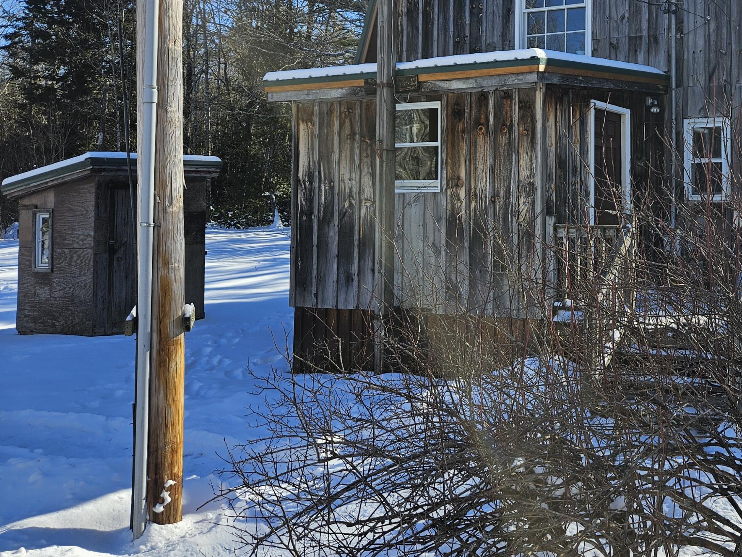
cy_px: 171
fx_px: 836
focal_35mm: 39
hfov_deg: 44.9
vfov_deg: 36.3
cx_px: 620
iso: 25
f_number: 1.8
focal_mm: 5.4
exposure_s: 1/854
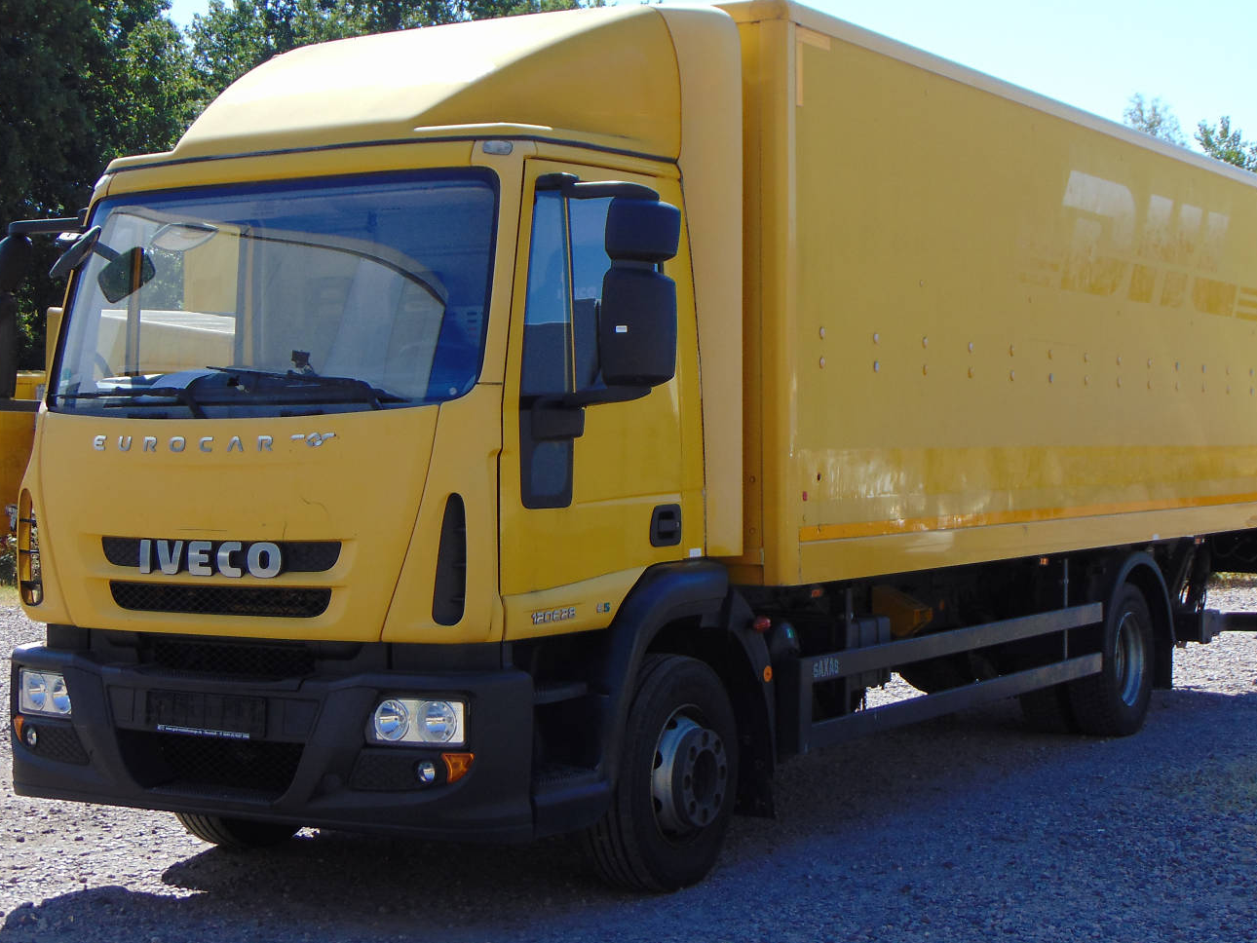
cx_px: 656
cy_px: 435
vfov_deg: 23.7
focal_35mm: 62
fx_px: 2252
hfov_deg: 31.2
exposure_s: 1/500
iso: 80
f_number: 3.5
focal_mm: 9
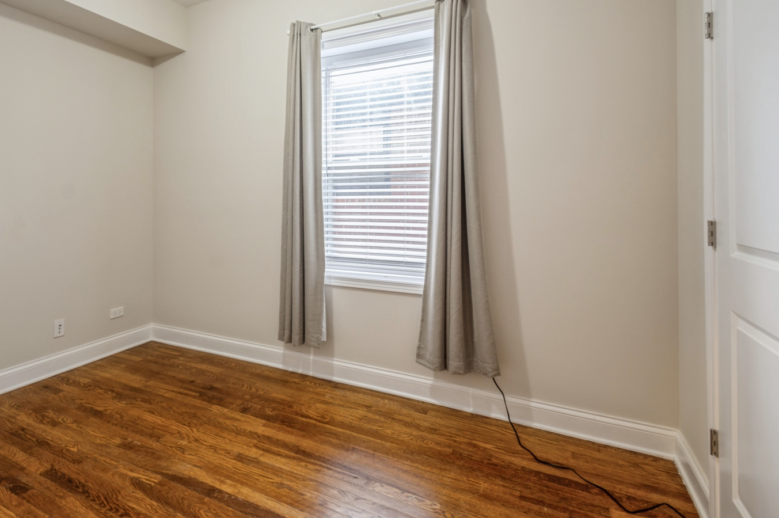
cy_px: 220
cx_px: 317
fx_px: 389
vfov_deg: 66.9
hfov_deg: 89.0
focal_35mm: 18
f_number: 11
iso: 100
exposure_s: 1/1.67
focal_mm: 10
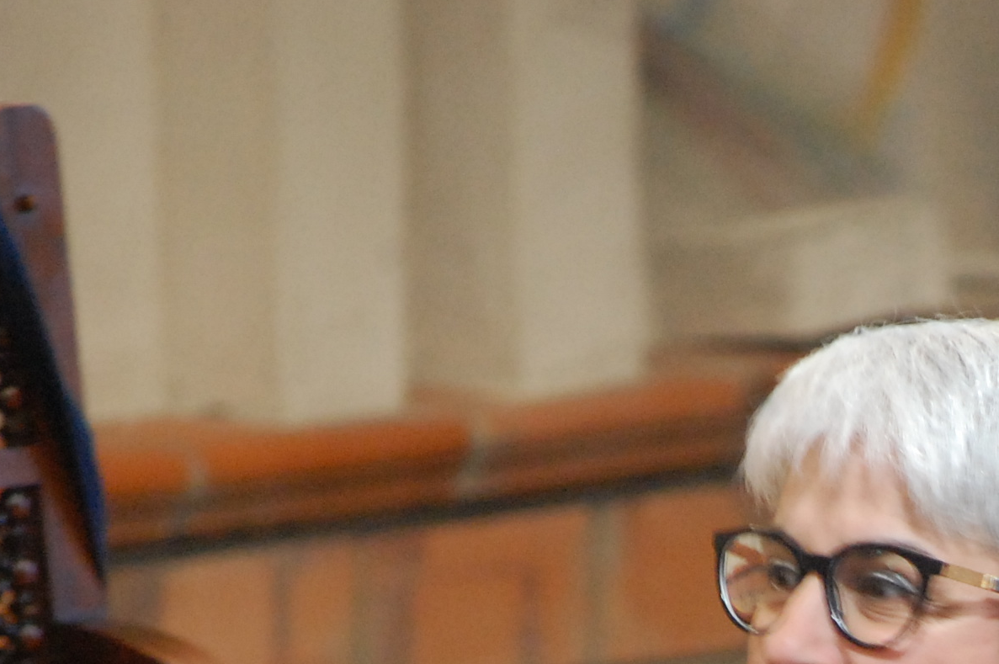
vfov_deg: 1.8
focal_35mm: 760
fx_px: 21069
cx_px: 1113
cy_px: 785
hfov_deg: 2.7
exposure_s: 1/25
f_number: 5.6
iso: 1600
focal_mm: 200
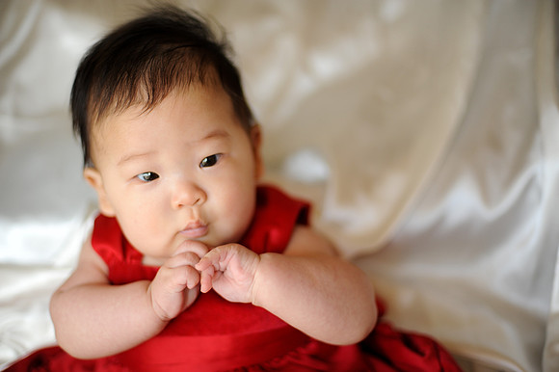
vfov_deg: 27.0
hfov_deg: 39.6
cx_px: 280
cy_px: 186
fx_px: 776
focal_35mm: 50
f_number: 1.4
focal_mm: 50
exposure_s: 1/320
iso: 320
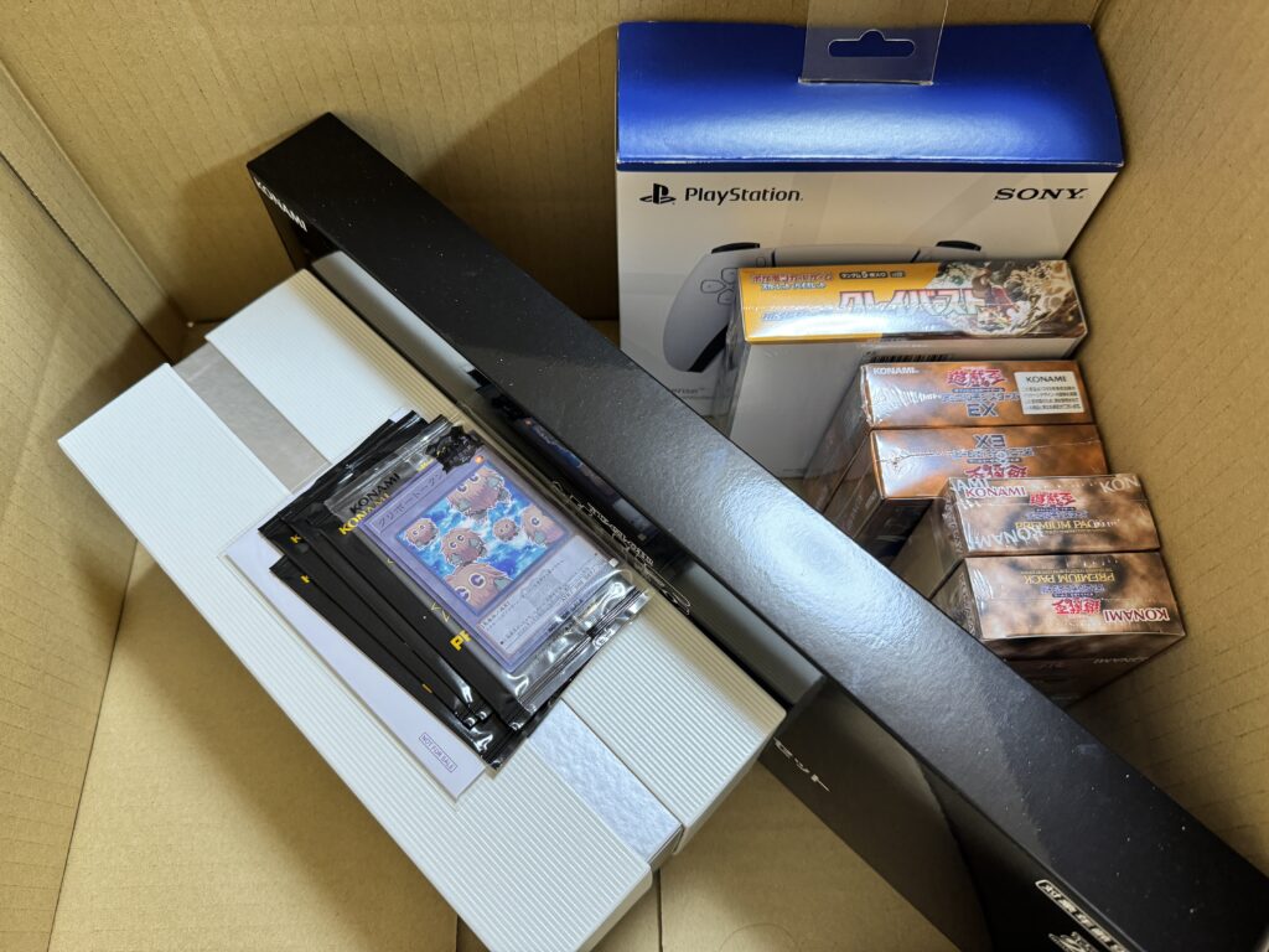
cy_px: 476
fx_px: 880
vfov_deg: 56.8
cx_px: 634
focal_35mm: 24
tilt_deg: -63.3
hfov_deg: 71.6
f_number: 1.78
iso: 400
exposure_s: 1/50
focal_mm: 6.76
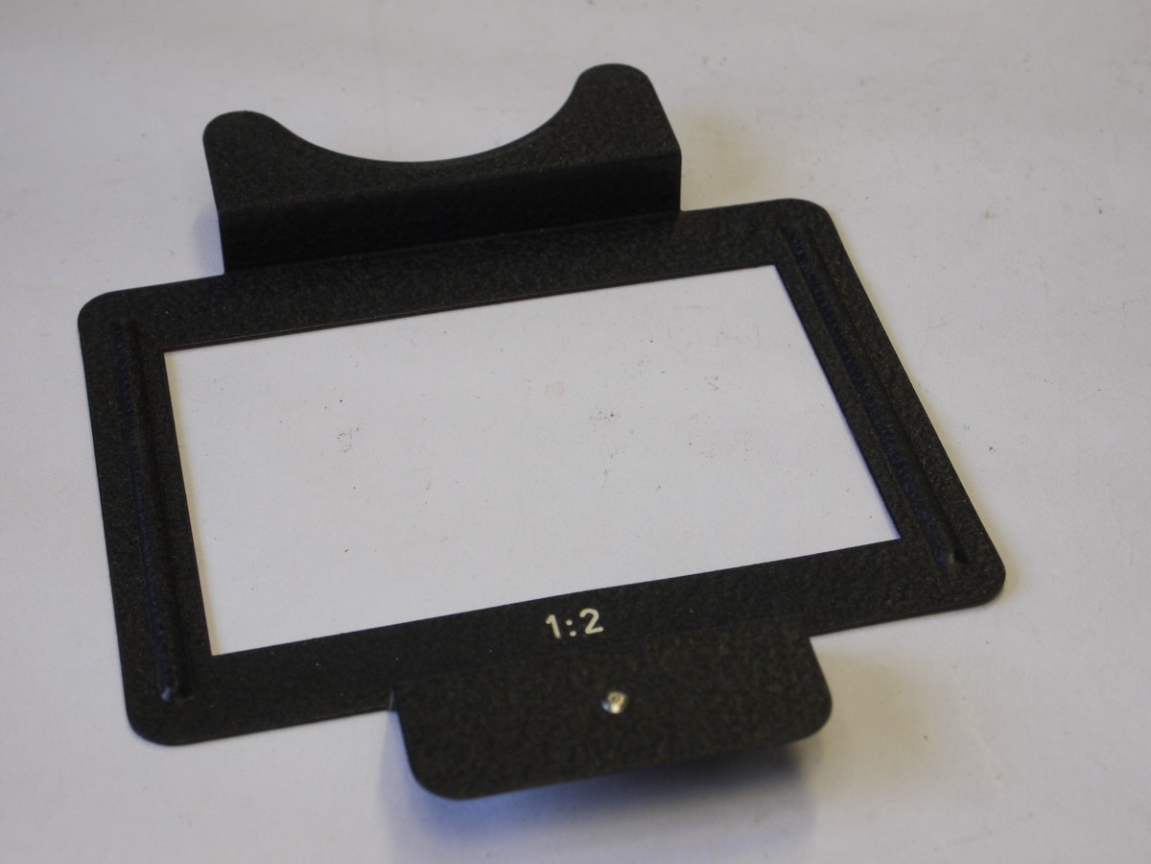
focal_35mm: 78
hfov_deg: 25.0
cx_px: 576
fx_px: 2594
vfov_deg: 18.9
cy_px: 432
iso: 400
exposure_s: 1/25
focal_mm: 39
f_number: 11
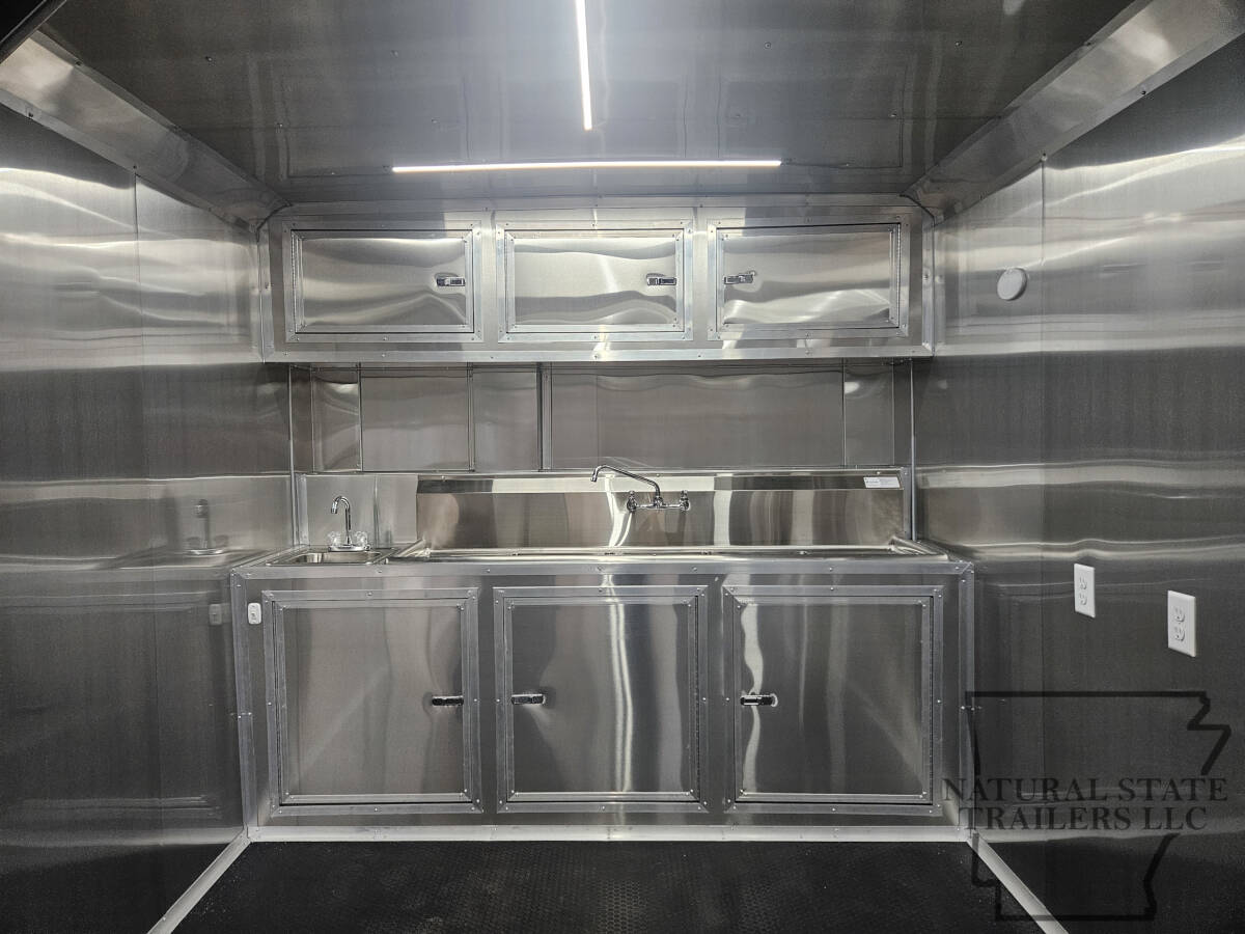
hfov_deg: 73.9
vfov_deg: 58.9
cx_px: 622
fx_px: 827
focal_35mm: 23
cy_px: 467
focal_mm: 5.4
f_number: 1.8
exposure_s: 1/120
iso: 400
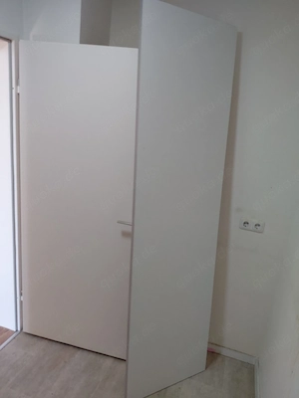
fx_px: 288
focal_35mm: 25
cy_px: 199
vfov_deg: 69.4
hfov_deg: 54.9
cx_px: 150
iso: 200
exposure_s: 1/100
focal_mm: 4.69
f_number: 1.8
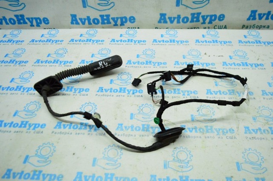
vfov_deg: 43.5
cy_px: 90
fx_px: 227
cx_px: 136
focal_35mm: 30
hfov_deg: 62.0
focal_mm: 20
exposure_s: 1/1000
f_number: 4
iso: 6400
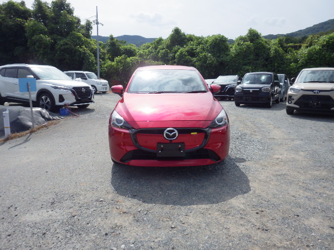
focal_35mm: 25
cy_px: 125
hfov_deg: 69.4
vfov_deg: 54.9
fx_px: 241
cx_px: 167
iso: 250
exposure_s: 1/500
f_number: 7.9
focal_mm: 4.5
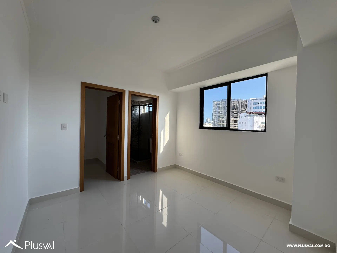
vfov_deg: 85.7
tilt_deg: -1.3
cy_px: 126
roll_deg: -0.3
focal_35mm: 14
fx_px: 136
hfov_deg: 102.1
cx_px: 168
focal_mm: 2.22
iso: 40
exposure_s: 1/215
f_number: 2.2
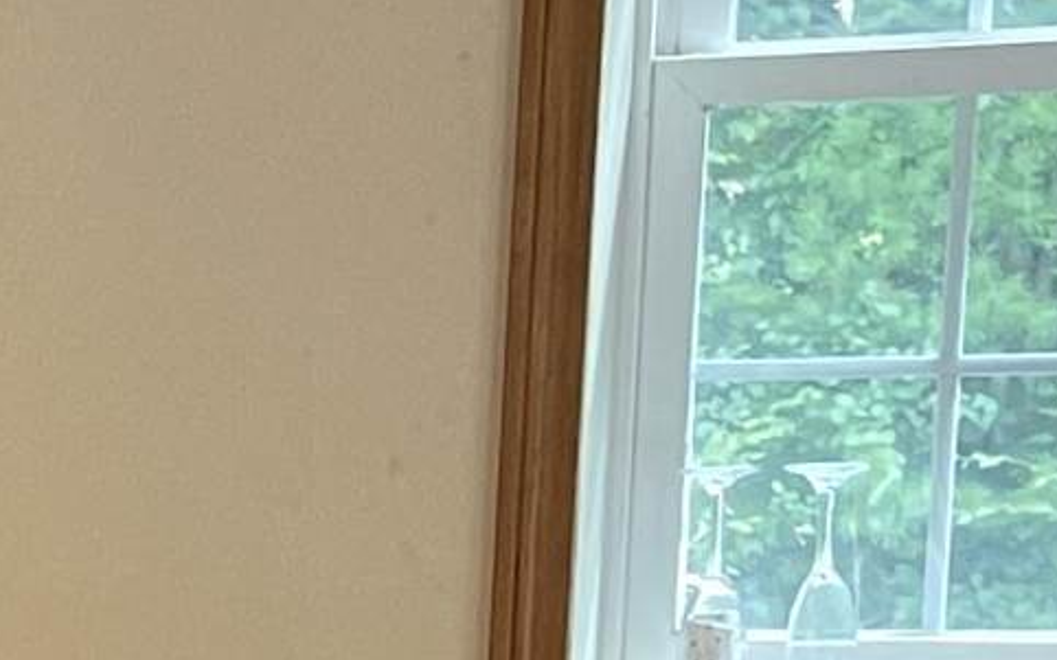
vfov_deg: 7.5
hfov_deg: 10.8
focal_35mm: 169
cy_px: 1296
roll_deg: +2.0
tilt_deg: -11.9
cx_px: -1386
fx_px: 4867
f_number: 1.6
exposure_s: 1/60
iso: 125
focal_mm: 5.1
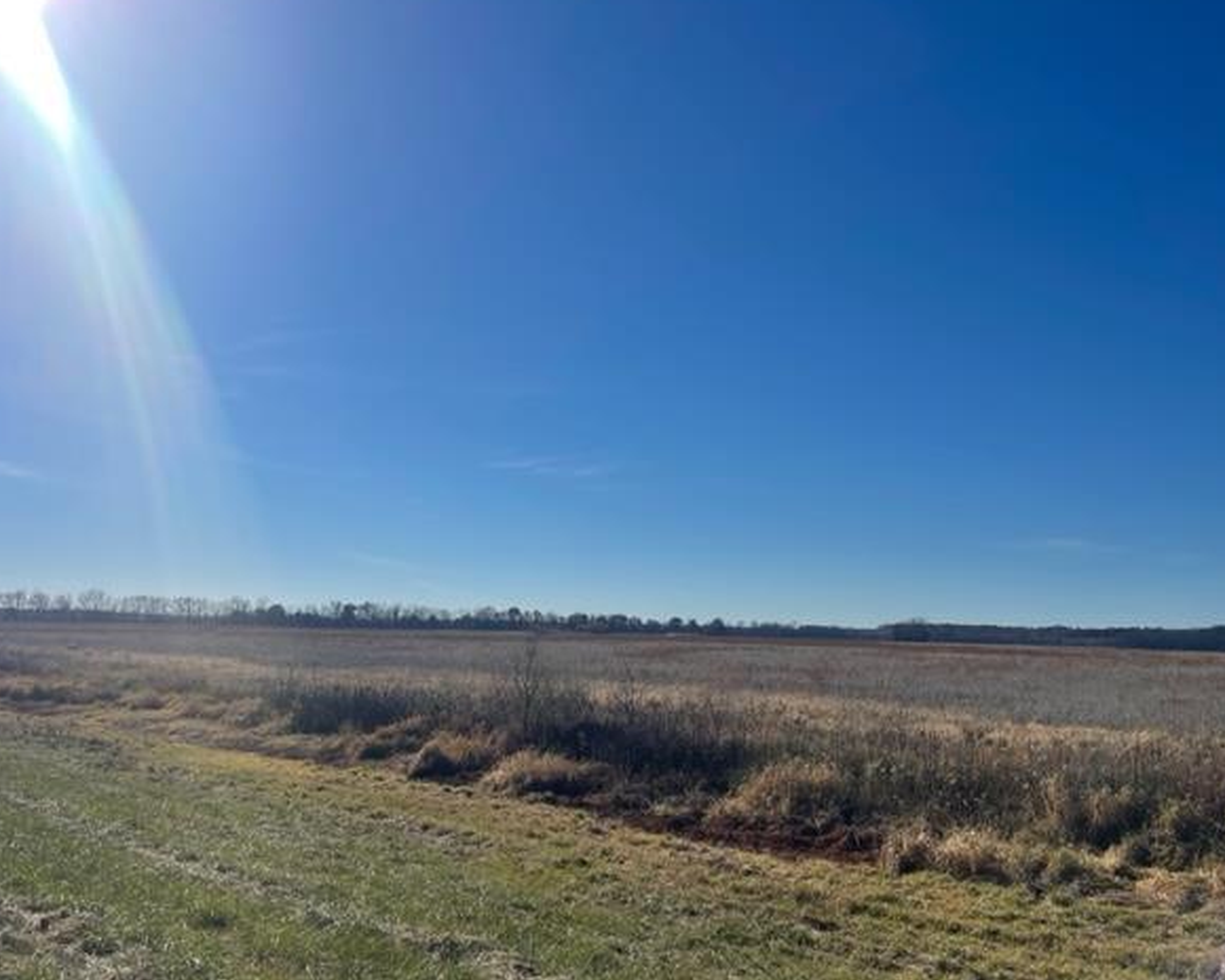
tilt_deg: +9.7
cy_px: 477
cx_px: 608
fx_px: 1015
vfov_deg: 51.5
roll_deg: -1.9
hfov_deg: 62.2
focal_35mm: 28
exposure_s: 1/10000
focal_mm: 5.1
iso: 32
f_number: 1.6
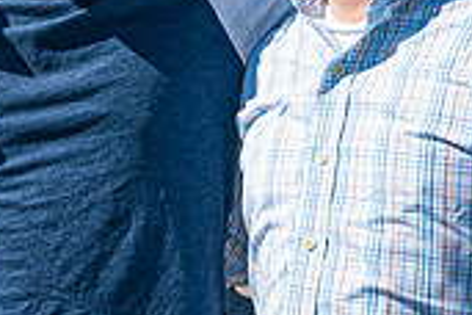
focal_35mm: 131
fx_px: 1717
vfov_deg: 10.4
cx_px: -250
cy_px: 51
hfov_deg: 14.5
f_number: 9
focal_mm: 24
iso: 200
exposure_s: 1/320
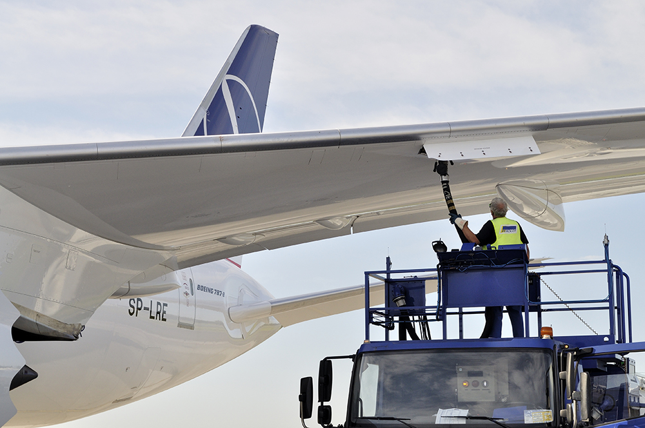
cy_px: 214
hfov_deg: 28.1
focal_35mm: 72
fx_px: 1288
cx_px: 322
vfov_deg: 18.9
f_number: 10
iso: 200
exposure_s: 1/400
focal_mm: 48
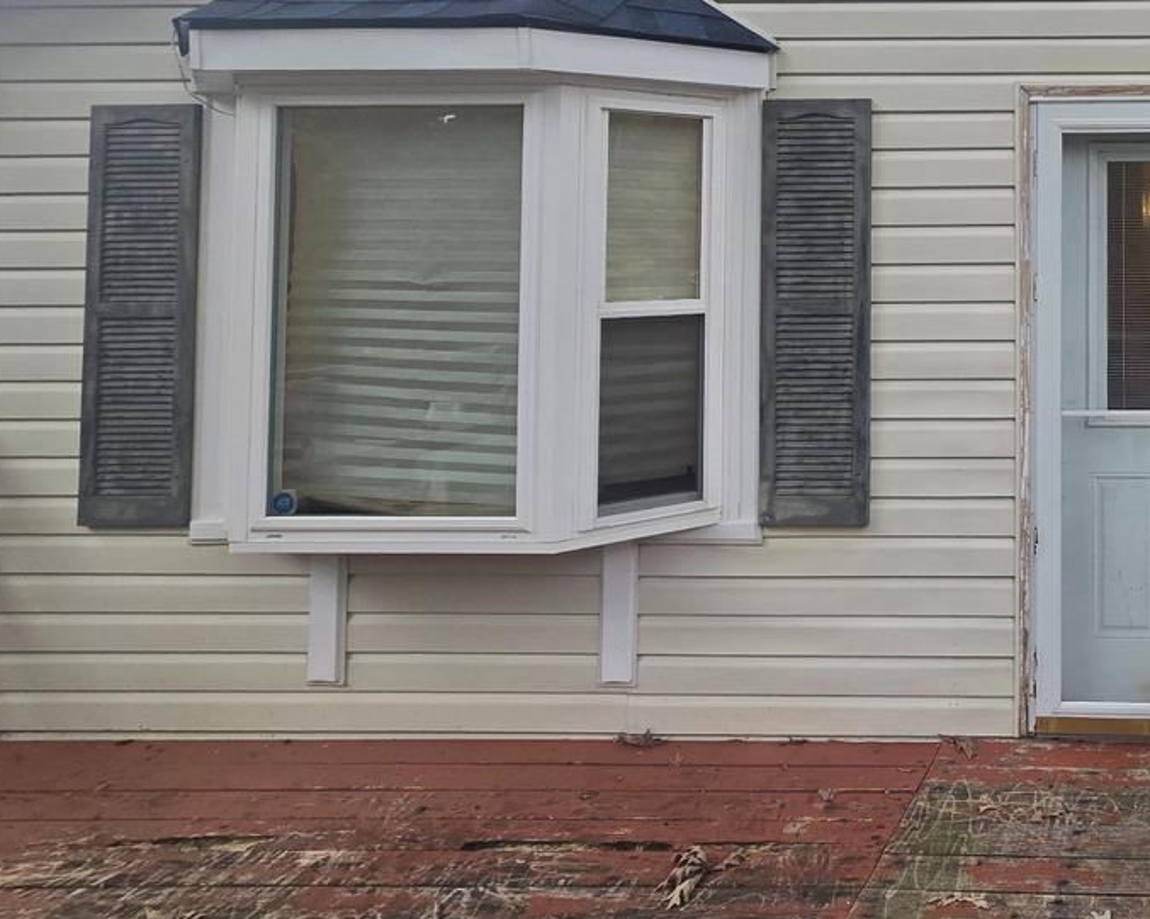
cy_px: 211
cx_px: 1211
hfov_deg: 49.0
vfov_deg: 50.6
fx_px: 919
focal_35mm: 27
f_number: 2.2
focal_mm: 2.2
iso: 50
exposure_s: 1/229
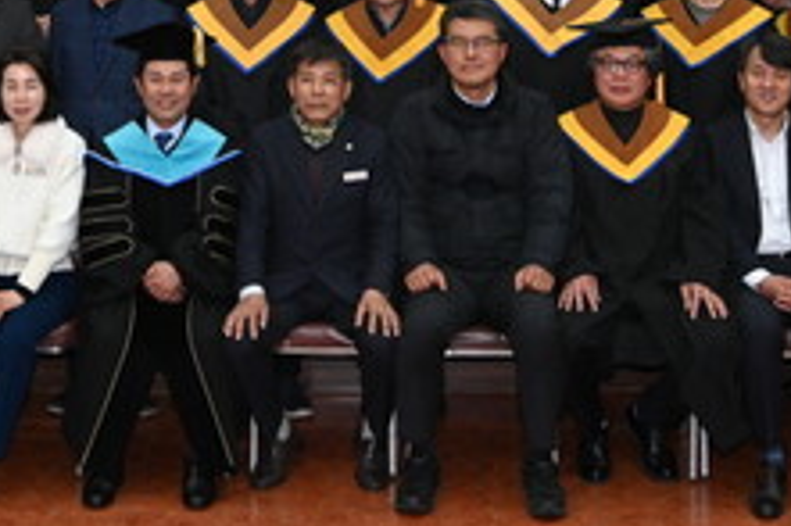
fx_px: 2086
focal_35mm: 95
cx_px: 258
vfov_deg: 13.8
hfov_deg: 21.4
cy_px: -168
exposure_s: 1/200
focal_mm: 30
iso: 1600
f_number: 4
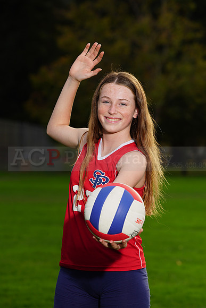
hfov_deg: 6.1
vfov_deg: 9.2
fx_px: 1921
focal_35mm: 224
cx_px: 103
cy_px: 154
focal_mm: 224
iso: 160
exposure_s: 1/250
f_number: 9
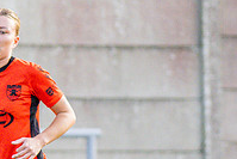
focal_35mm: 2417
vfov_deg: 0.6
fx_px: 15923
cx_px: -148
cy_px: 268
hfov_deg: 0.9
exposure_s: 1/3200
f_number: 2.8
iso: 1000
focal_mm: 300
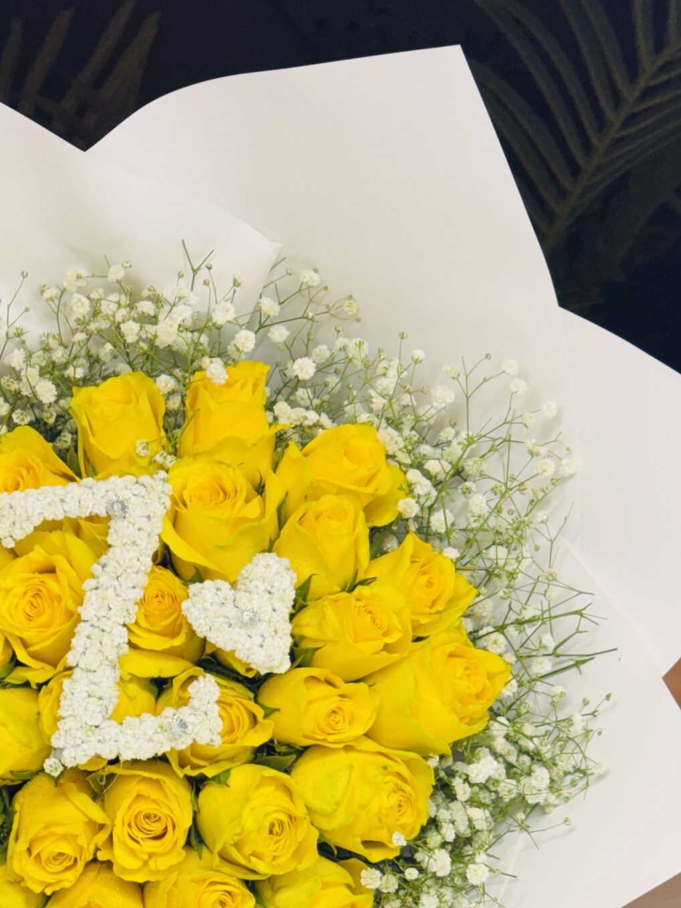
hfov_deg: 16.2
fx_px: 2386
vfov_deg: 21.2
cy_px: 761
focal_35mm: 91
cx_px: 225
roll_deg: -3.5
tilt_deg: -15.7
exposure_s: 1/100
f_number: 1.78
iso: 64
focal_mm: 6.76
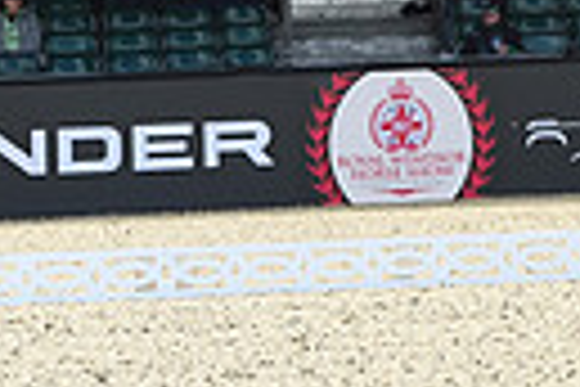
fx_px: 7411
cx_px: 1111
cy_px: -320
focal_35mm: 460
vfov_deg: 3.0
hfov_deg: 4.4
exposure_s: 1/1250
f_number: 5
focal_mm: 102
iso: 400
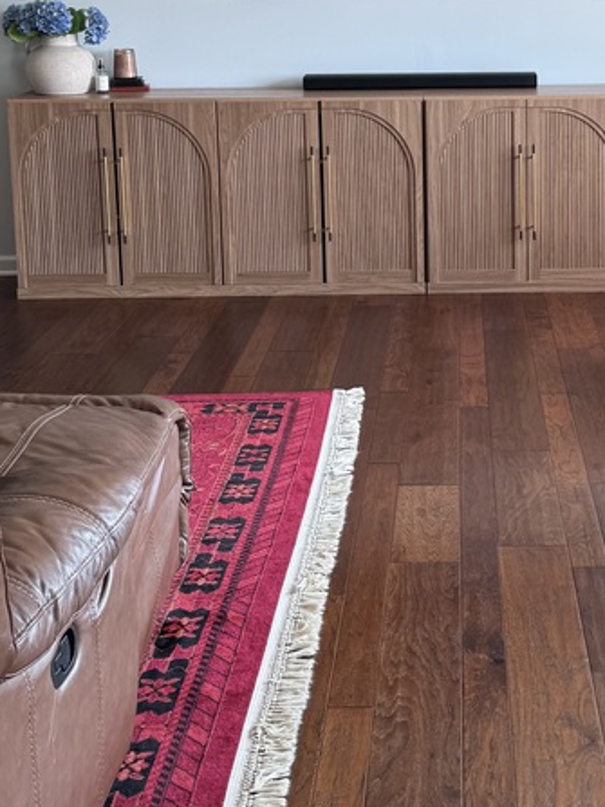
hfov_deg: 24.9
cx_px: 464
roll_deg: +0.1
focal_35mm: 58
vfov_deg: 32.4
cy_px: 172
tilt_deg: -10.0
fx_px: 1352
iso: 80
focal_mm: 6.76
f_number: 1.78
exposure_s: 1/120
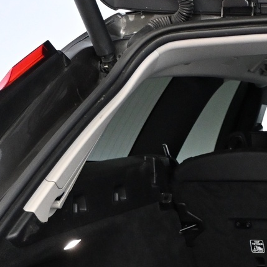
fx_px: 819
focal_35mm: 94
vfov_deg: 18.0
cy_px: 277
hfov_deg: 17.2
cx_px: 370
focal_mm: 19.5
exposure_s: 1/80
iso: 3200
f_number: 3.8
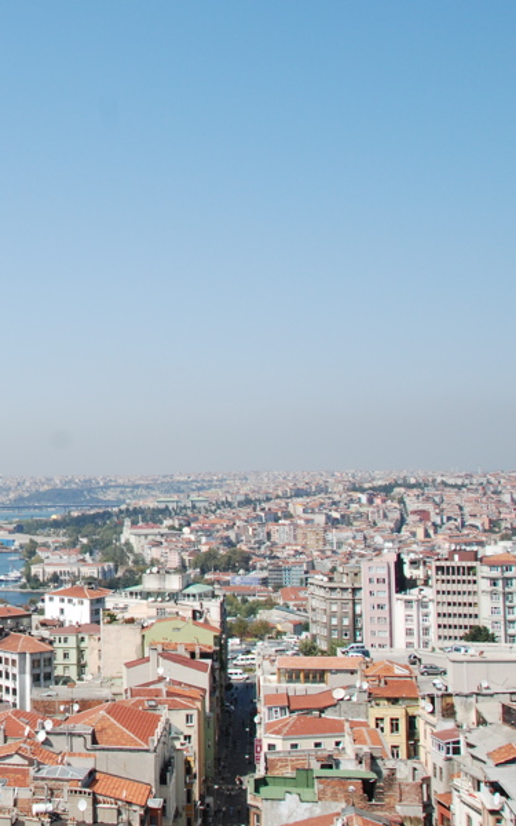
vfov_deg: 42.6
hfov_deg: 25.1
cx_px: -79
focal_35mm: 47
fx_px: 1058
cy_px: 361
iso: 200
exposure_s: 1/320
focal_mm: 18
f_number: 10
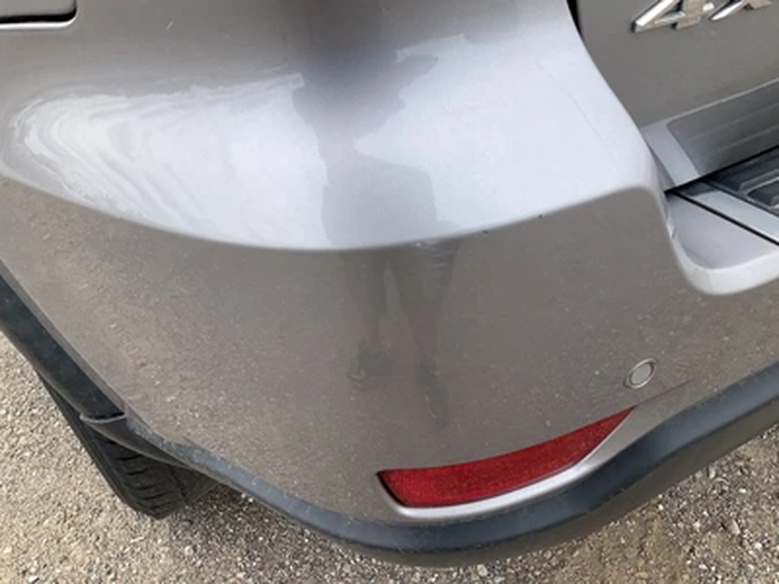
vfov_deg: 48.2
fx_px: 653
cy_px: 292
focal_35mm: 29
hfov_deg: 61.7
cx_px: 390
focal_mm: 3
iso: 25
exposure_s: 1/804
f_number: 1.8
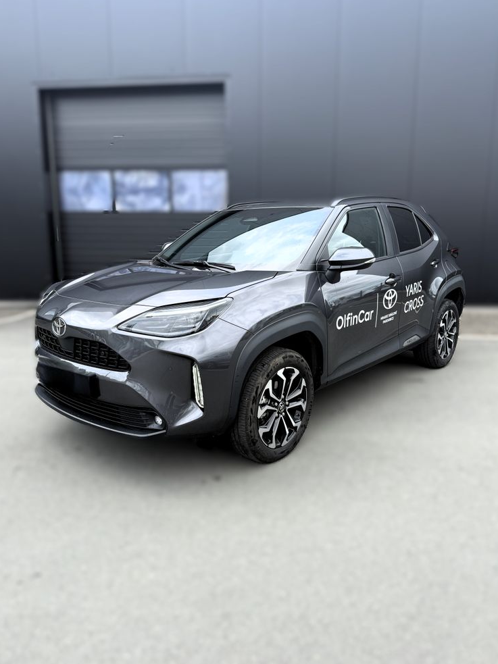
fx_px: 480
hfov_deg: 54.9
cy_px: 333
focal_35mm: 25
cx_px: 246
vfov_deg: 69.4
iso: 80
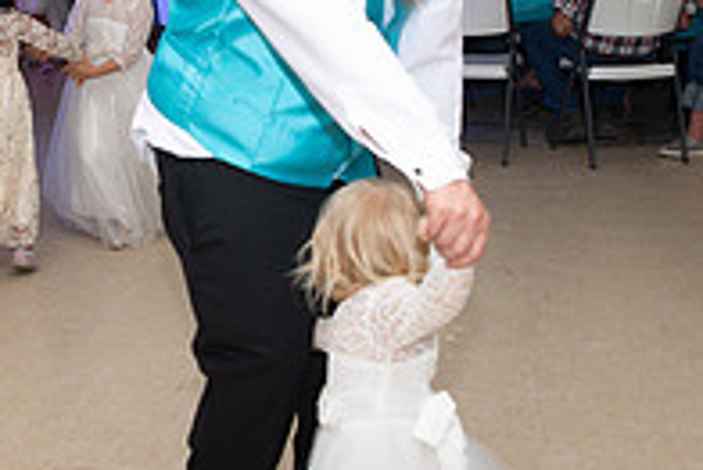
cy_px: 124
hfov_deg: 28.3
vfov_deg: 19.1
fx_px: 1387
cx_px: 240
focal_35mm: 71
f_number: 3.5
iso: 800
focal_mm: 24
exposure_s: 1/125
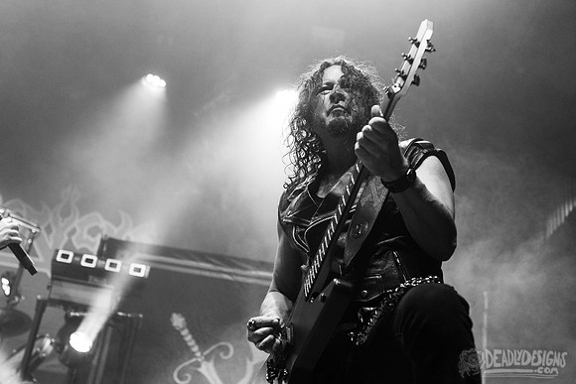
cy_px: 175
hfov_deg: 35.8
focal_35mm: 56
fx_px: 892
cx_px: 268
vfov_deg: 24.3
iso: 2500
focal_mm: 48
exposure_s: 1/320
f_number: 3.2
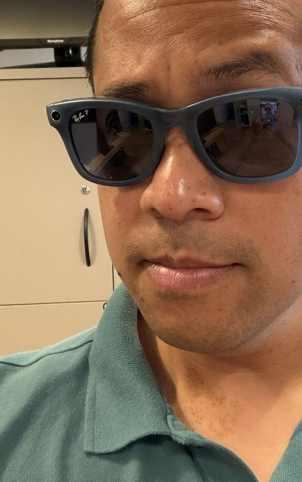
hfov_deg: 24.6
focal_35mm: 52
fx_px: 684
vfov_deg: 38.7
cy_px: 196
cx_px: 226
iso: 320
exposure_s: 1/30
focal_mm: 2.71
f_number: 1.9
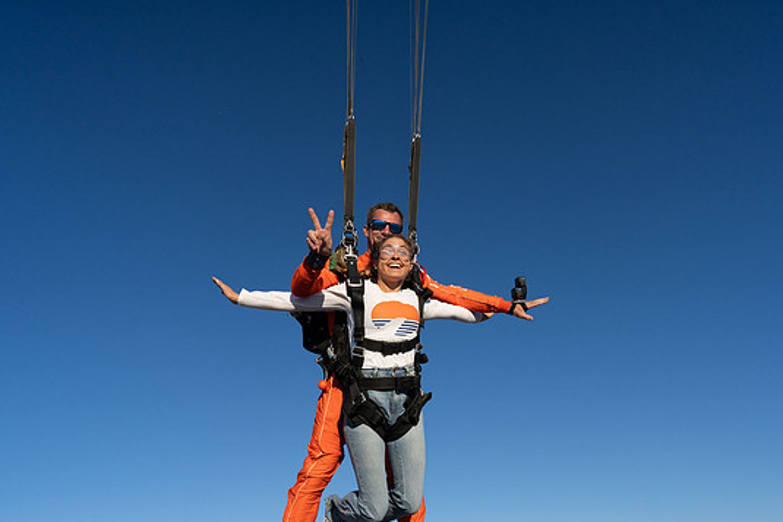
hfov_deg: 69.3
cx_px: 420
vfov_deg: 49.5
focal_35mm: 26
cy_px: 281
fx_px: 566
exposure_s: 1/2000
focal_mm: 24
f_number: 9
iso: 800
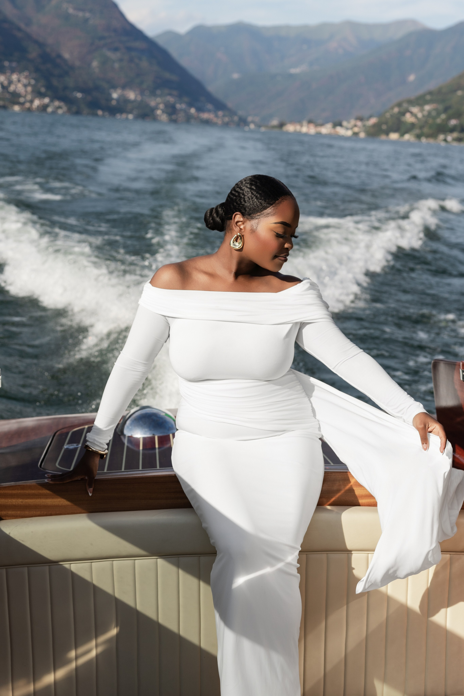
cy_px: 348
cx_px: 232
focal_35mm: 48
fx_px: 928
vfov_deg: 41.1
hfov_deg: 28.1
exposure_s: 1/1000
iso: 100
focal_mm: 48
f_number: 4.5
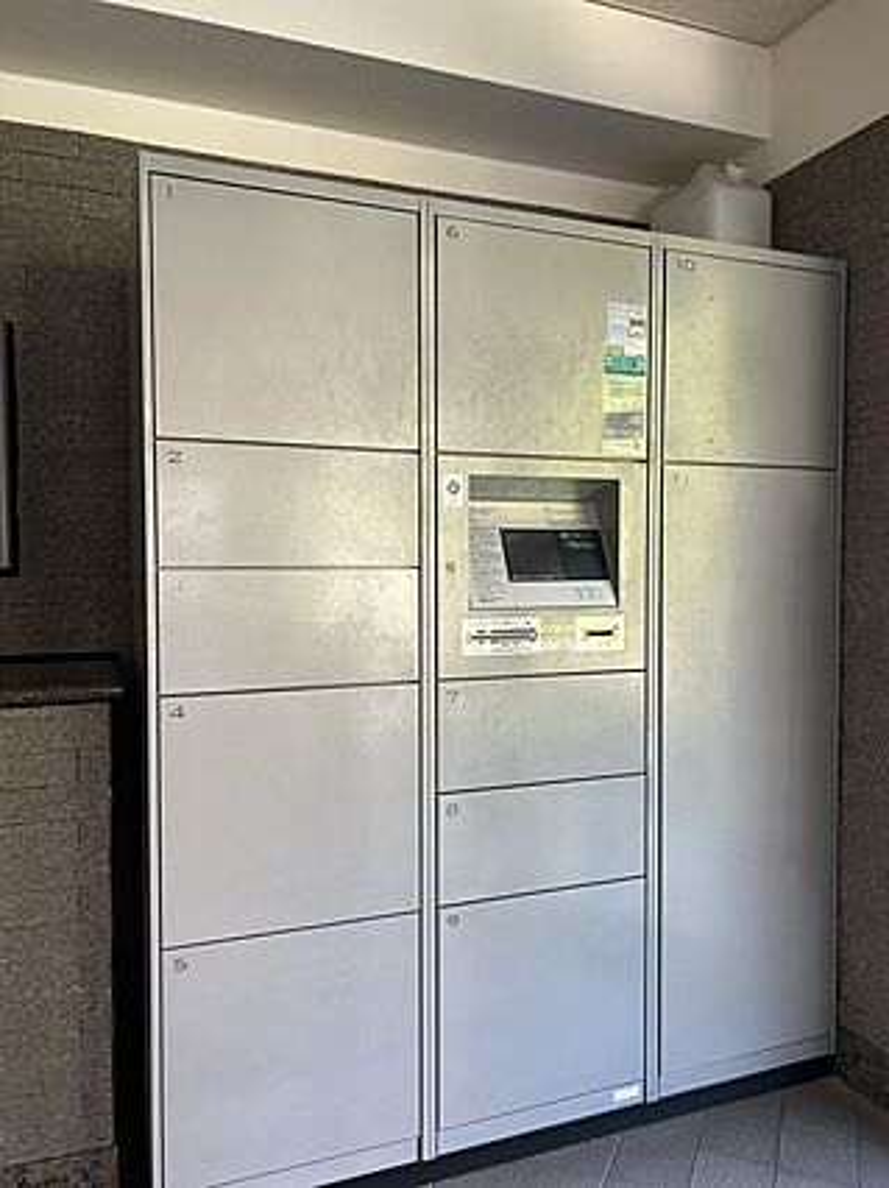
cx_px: 444
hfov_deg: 53.0
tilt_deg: -3.3
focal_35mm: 26
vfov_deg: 67.3
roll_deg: -0.2
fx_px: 891
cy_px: 594
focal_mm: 5.7
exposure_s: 1/121
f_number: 1.5
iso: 125
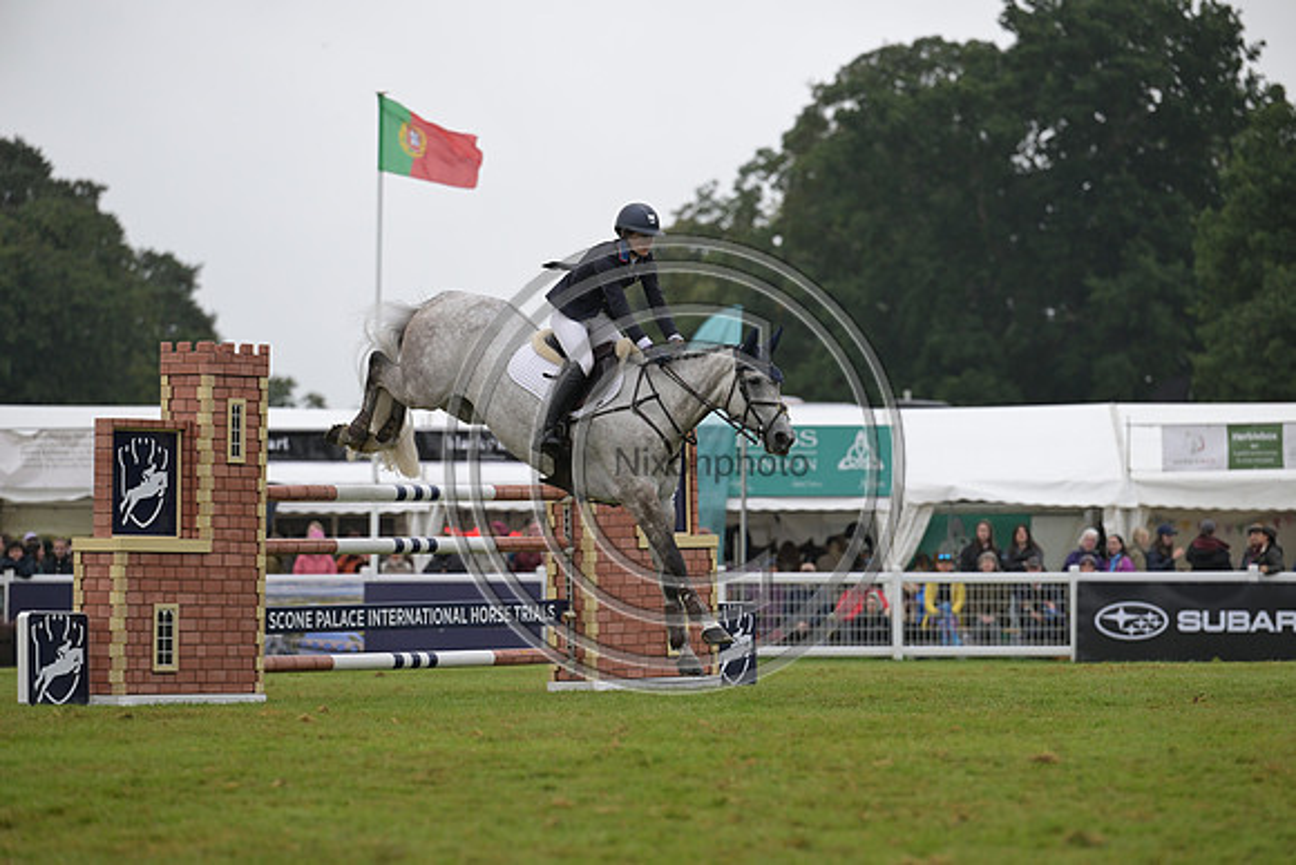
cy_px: 432
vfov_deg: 7.2
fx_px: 6841
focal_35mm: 190
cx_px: 648
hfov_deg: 10.8
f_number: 4
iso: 800
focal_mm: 190
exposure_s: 1/1250
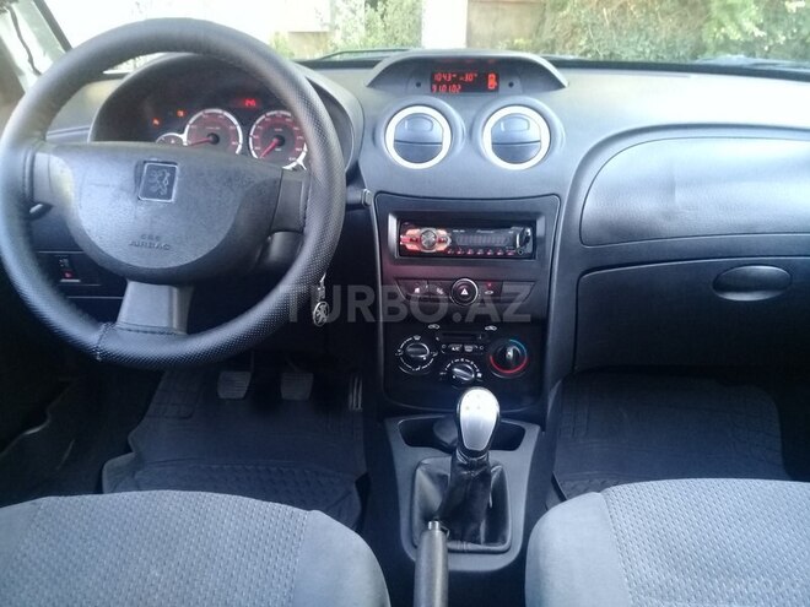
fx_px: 725
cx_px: 405
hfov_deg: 58.4
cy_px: 304
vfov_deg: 45.4
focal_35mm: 31
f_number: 2.2
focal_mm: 3.3
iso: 200
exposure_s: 1/25
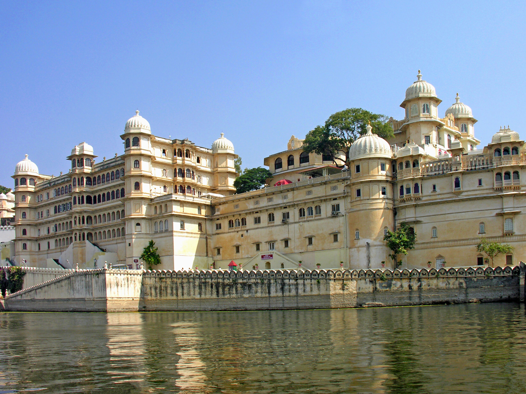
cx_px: 263
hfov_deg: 52.6
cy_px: 197
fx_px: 532
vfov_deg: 40.7
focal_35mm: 35
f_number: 6.3
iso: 50
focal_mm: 8.9
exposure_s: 1/219
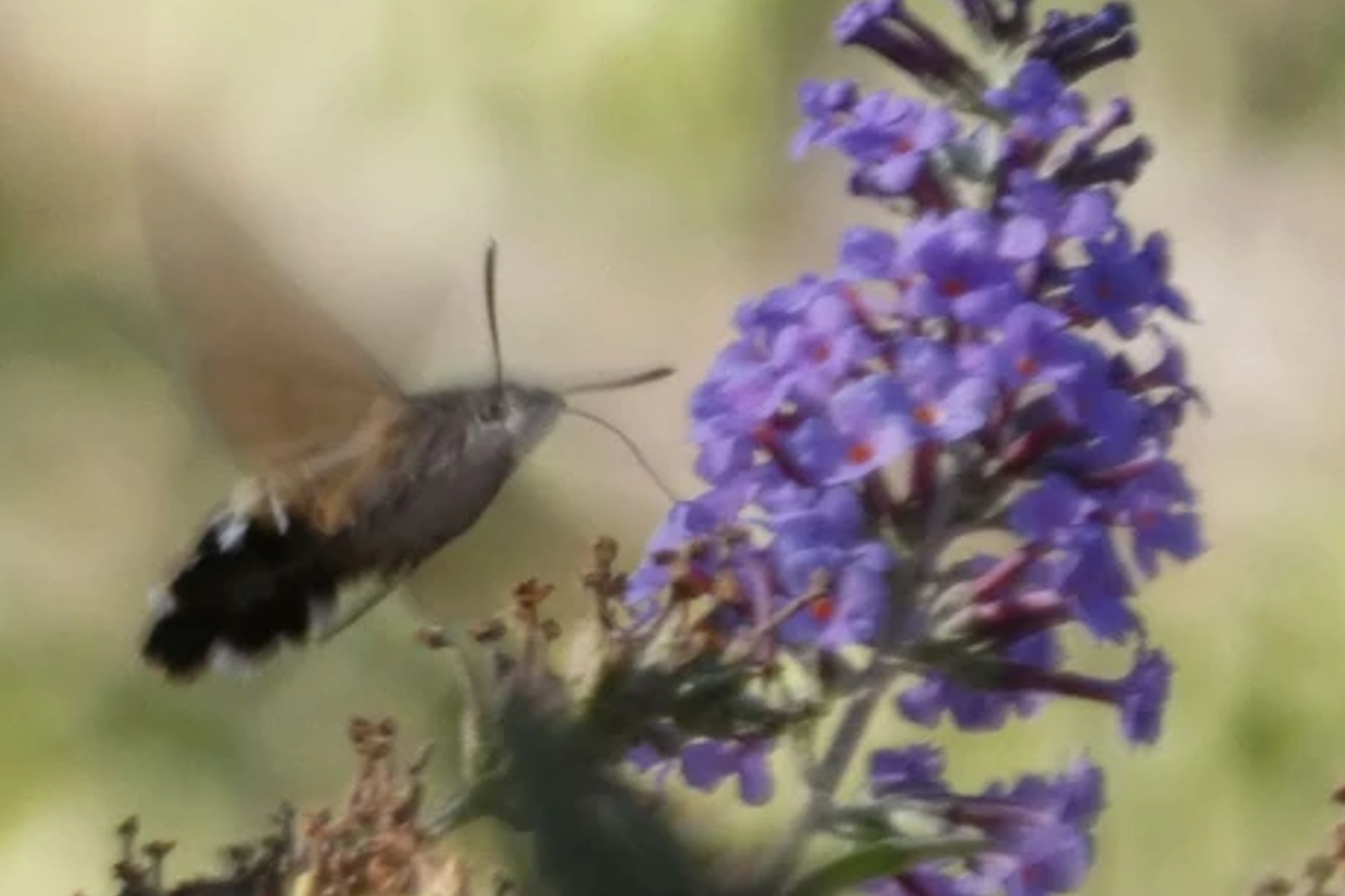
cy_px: 419
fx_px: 36873
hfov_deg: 2.1
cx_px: 645
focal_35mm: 987
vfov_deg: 1.4
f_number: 5.6
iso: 160
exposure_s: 1/100
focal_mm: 121.9
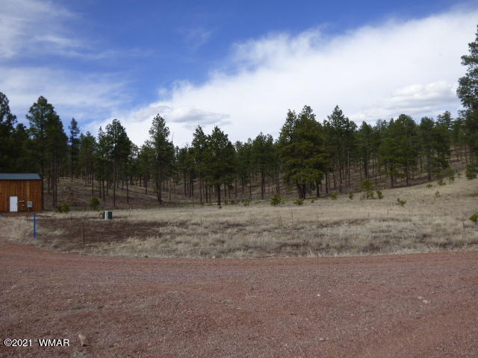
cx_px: 239
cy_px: 179
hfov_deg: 51.4
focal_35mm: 36
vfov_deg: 39.7
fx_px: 497
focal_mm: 6.18
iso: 100
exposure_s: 1/1000
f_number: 3.4
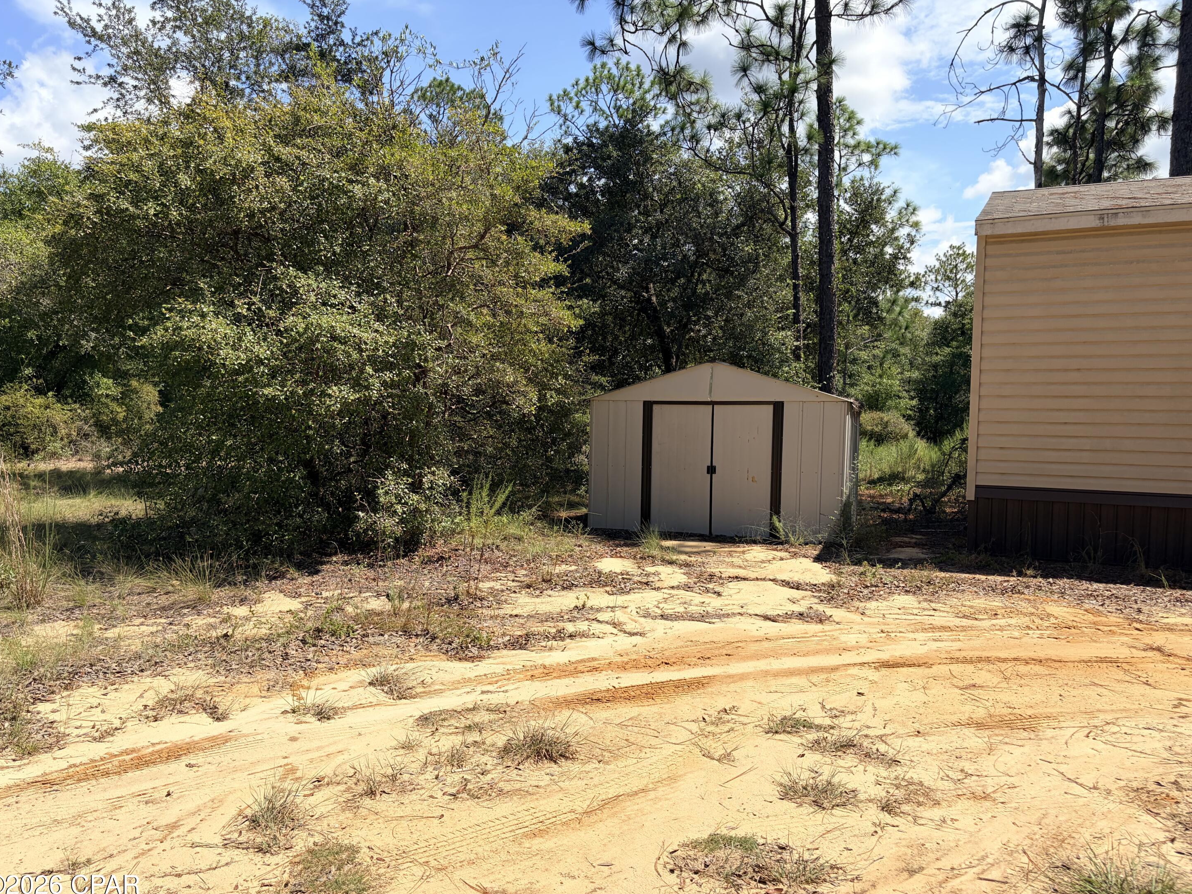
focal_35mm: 27
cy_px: 463
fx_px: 930
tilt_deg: -4.1
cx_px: 603
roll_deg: +0.9
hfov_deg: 65.3
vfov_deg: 51.3
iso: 50
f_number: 1.6
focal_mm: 5.96
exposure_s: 1/3831
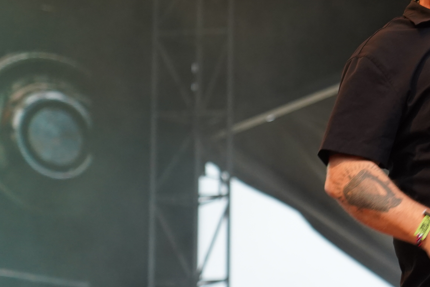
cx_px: 563
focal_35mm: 201
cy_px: 49
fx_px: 2400
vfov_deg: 6.8
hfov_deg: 10.0
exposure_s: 1/160
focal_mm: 76
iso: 1600
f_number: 4
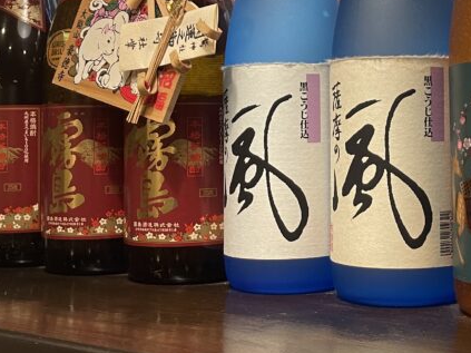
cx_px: 369
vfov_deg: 23.1
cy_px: 99
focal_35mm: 63
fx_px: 857
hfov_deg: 30.1
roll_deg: +0.2
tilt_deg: +2.8
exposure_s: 1/50
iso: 200
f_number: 1.6
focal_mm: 5.1
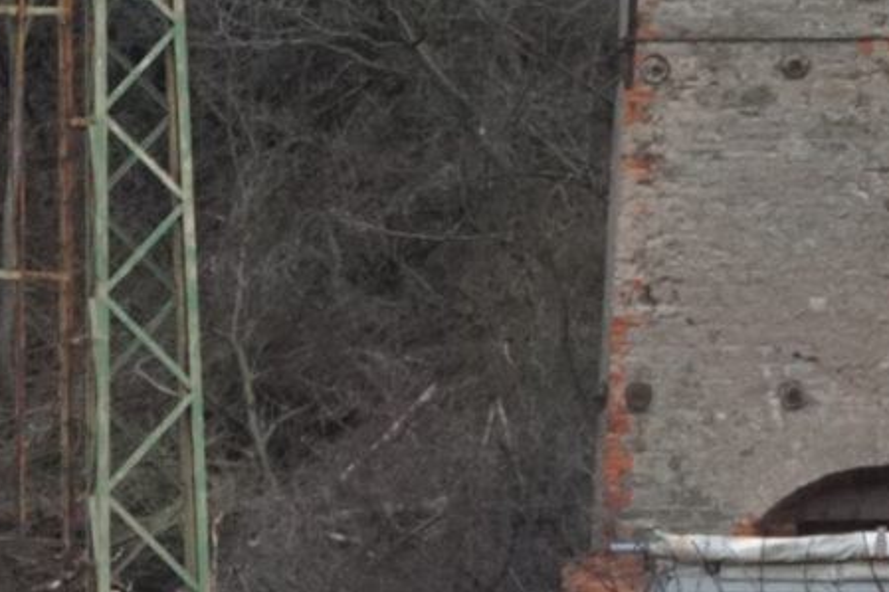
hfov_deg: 2.3
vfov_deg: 1.5
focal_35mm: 898
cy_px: 383
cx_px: -1299
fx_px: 22163
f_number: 8
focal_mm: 105
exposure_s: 1/200
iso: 1000
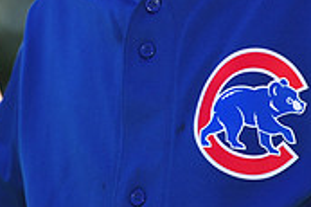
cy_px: -119
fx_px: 5774
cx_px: 149
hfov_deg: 3.1
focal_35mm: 669
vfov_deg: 2.0
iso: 200
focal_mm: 200
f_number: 4.5
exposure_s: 1/500
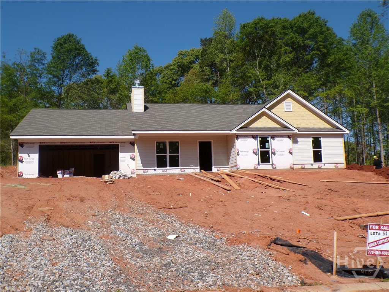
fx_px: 360
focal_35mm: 32
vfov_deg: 44.2
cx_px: 194
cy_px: 146
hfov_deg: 56.8
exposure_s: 1/750
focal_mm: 5.8
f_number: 4.8
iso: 100
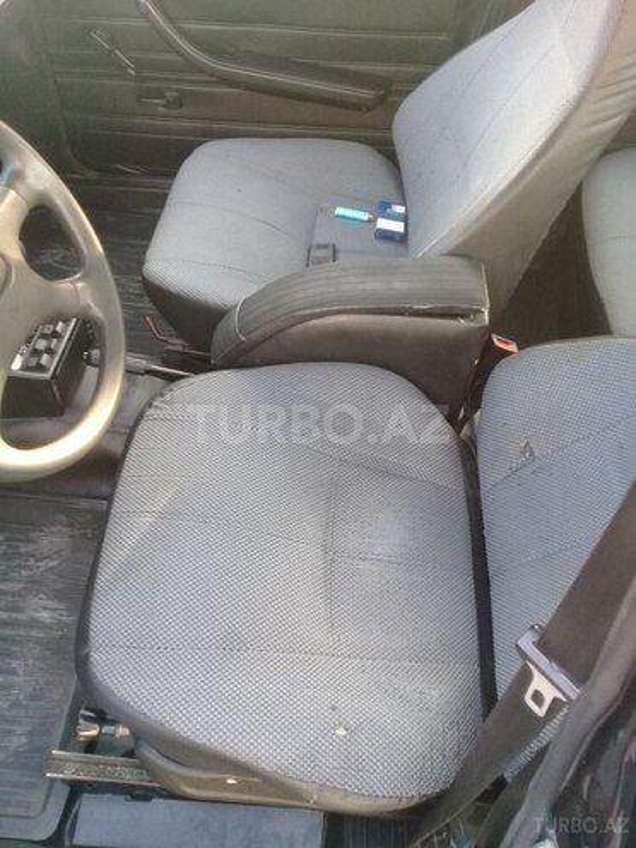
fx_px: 759
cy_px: 424
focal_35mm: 31
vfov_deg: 58.4
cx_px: 318
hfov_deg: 45.4
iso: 100
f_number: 2.2
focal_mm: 3.3
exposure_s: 1/33
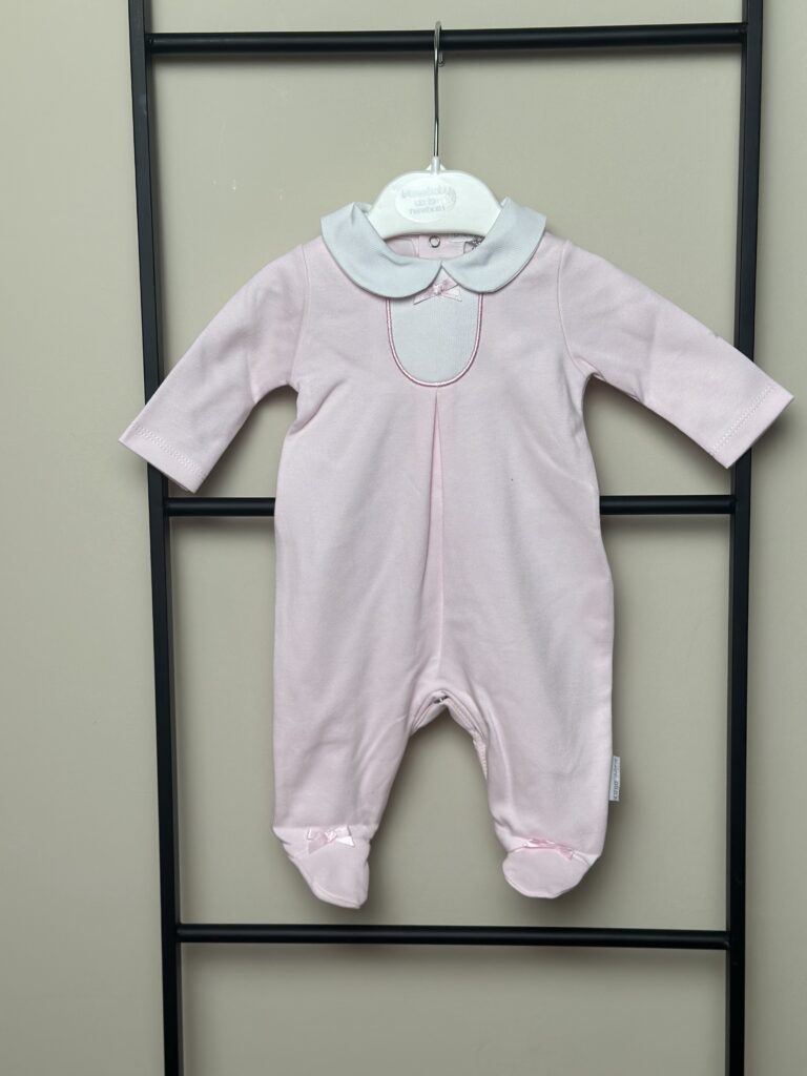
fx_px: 1492
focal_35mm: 48
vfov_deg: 39.7
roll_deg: +0.2
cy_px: 538
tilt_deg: -10.2
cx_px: 404
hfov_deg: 30.3
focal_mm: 6.86
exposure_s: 1/171
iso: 80
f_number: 1.78
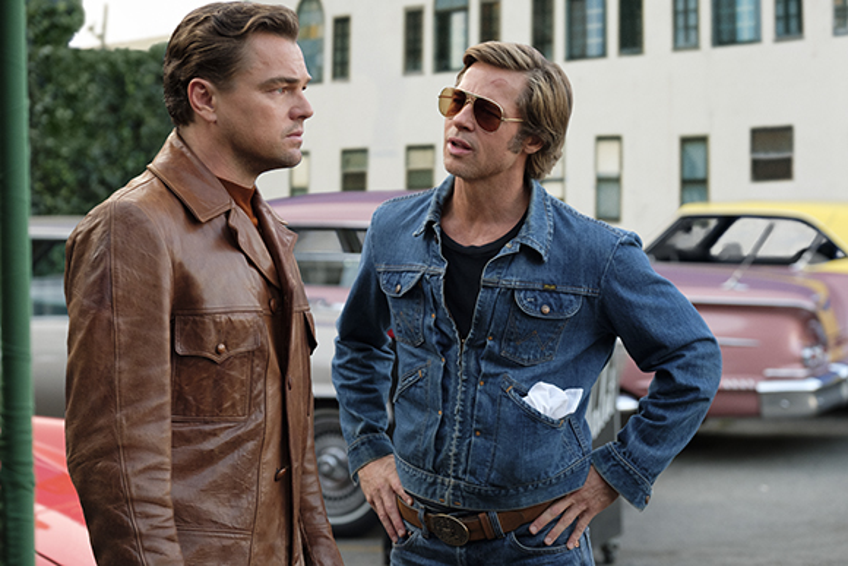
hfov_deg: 19.8
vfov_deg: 13.3
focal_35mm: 103
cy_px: 283
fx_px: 2427
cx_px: 424
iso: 1250
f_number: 3.6
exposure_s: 1/500
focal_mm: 68.7
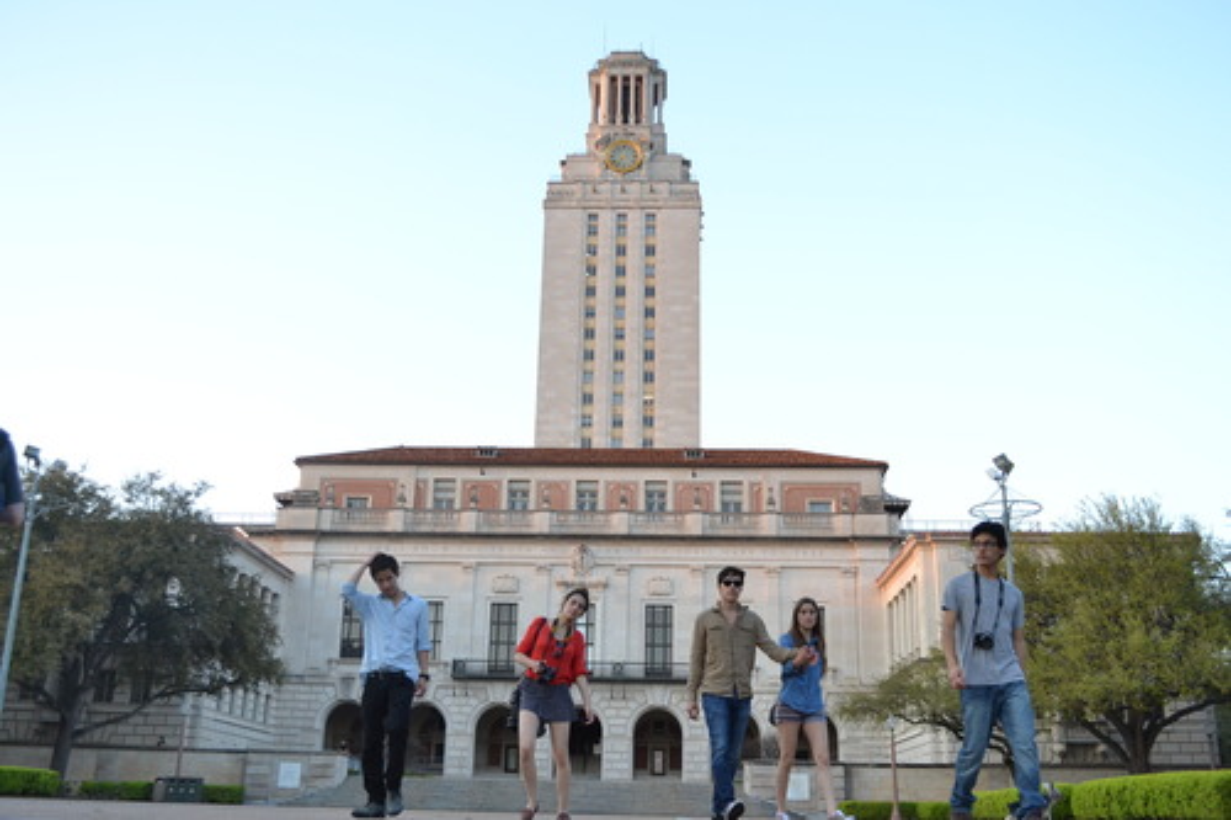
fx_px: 1231
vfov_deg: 36.8
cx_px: 616
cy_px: 410
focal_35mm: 36
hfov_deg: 53.1
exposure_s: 1/250
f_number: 5
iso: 800
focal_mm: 24
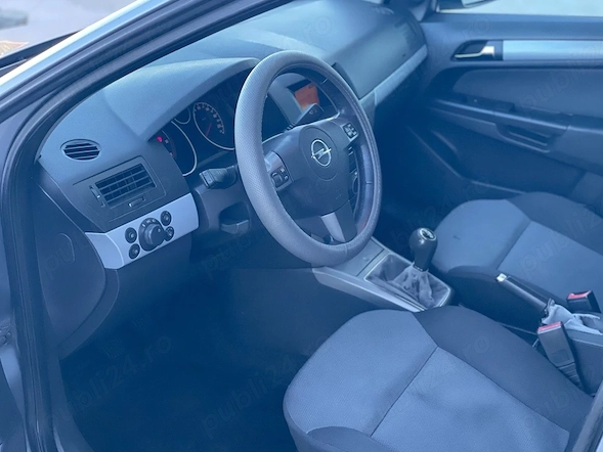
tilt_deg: -24.2
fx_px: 923
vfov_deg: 27.5
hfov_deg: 36.2
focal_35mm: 53
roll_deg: -0.7
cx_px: 306
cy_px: 229
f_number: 2
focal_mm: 6
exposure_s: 1/115
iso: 250
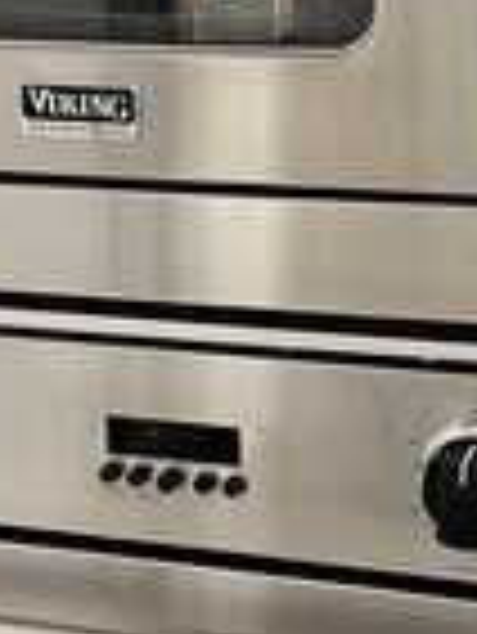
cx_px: 202
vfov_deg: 18.0
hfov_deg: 13.6
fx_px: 2000
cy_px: 434
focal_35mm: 109
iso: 200
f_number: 1.7
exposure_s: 1/120
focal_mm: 6.3
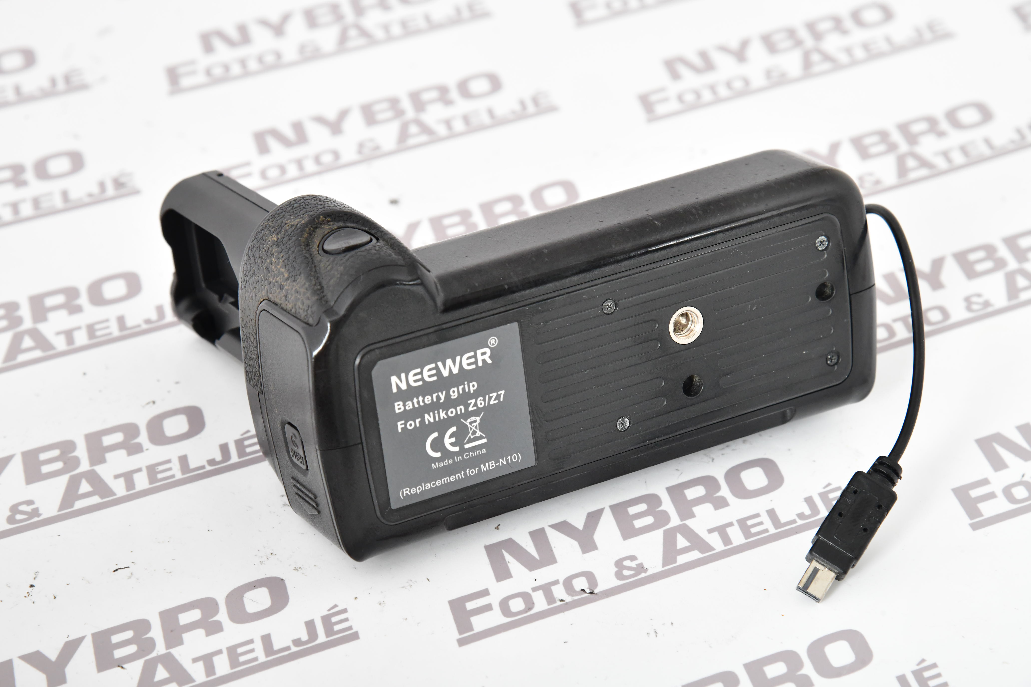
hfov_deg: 17.1
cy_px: 344
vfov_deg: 11.4
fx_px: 3436
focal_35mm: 120
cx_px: 516
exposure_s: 1/200
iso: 2500
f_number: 11
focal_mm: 120
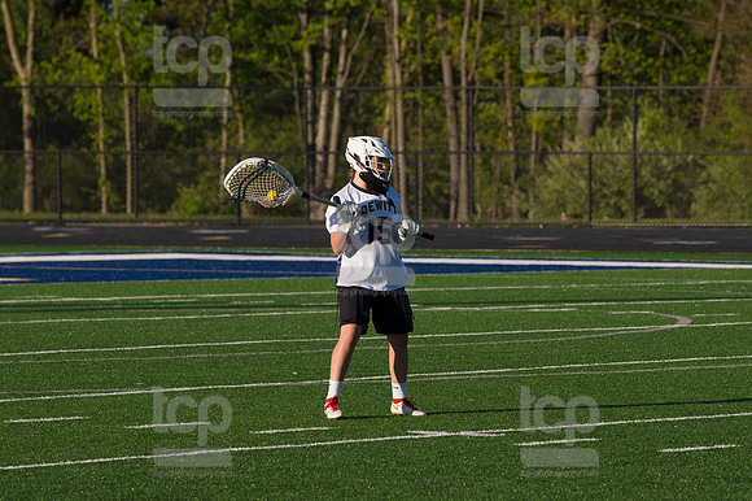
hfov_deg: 7.4
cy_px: 250
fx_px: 5783
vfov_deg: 5.0
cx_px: 376
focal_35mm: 277
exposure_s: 1/1600
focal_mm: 185
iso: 250
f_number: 5.6
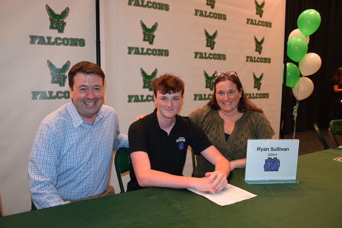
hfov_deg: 61.9
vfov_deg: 43.6
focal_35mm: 30
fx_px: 285
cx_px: 171
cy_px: 114
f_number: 4.5
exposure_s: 1/80
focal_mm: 20
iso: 800
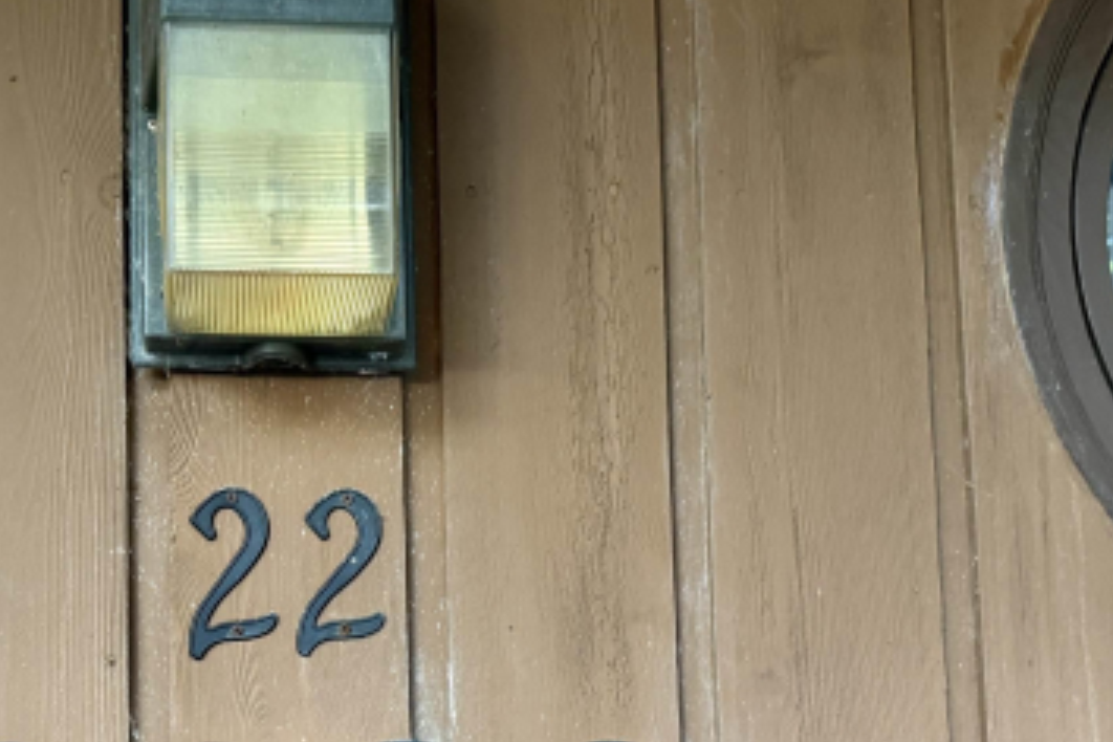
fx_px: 1453
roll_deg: +0.9
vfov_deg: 27.8
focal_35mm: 47
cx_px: 379
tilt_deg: +5.3
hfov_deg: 41.4
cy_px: 635
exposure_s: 1/60
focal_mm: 6.76
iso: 400
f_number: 1.78
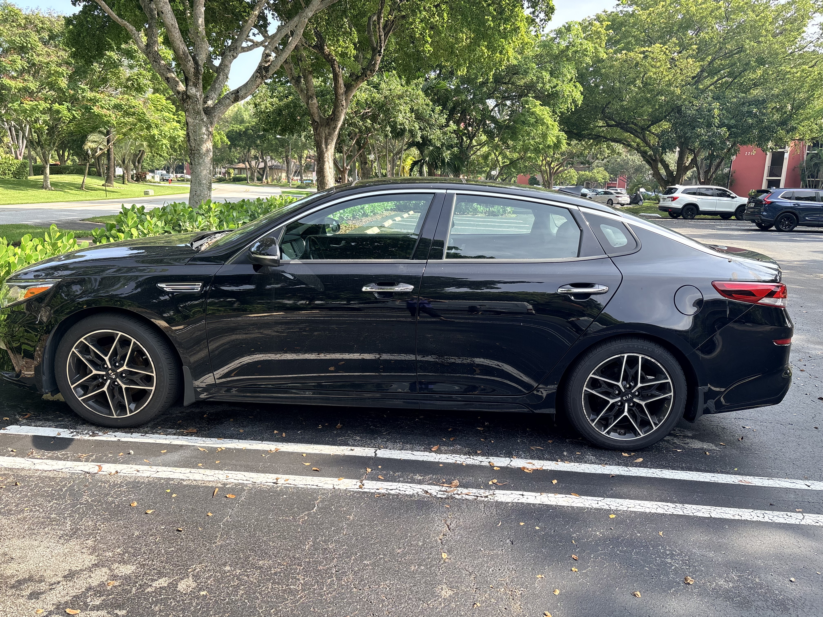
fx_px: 618
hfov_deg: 67.3
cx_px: 412
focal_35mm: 26
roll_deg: -0.8
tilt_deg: -11.0
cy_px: 308
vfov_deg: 53.1
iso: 64
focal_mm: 5.96
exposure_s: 1/708
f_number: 1.6
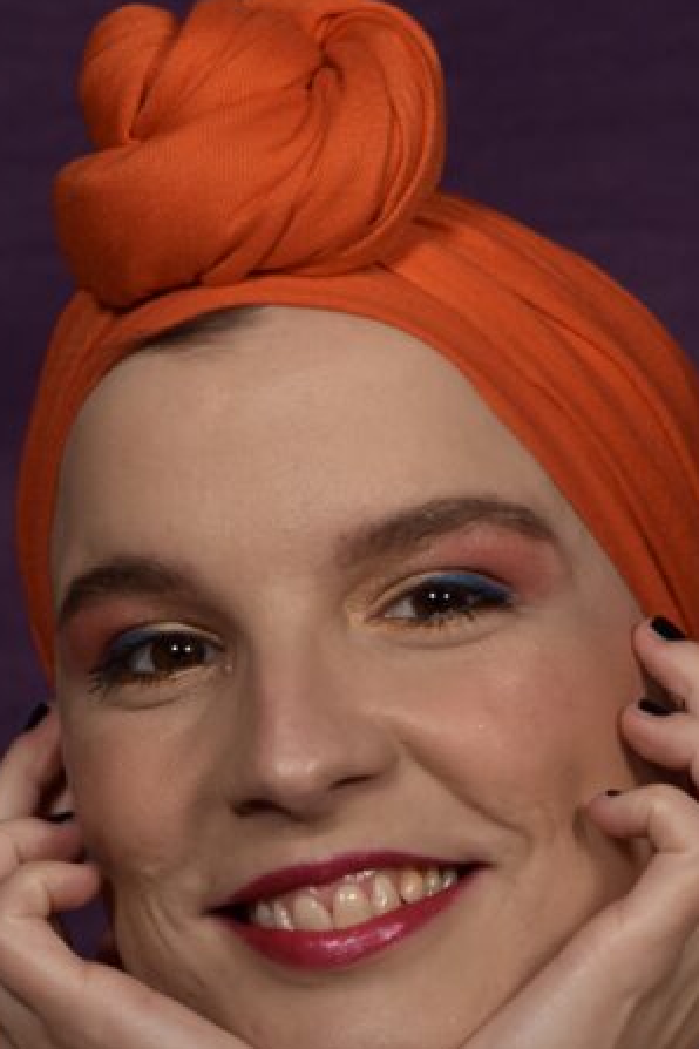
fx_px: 5009
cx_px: 398
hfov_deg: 8.0
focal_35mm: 172
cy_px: 1026
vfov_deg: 11.8
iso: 200
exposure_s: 1/100
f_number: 5
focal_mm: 50
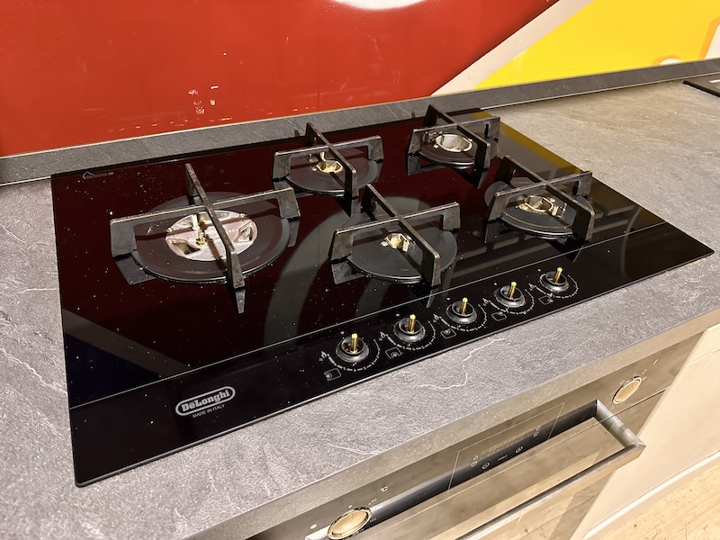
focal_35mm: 24
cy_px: 270
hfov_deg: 71.6
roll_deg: -5.0
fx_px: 499
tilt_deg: -38.4
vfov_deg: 56.8
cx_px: 360
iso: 800
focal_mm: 6.86
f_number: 1.78
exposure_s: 1/33
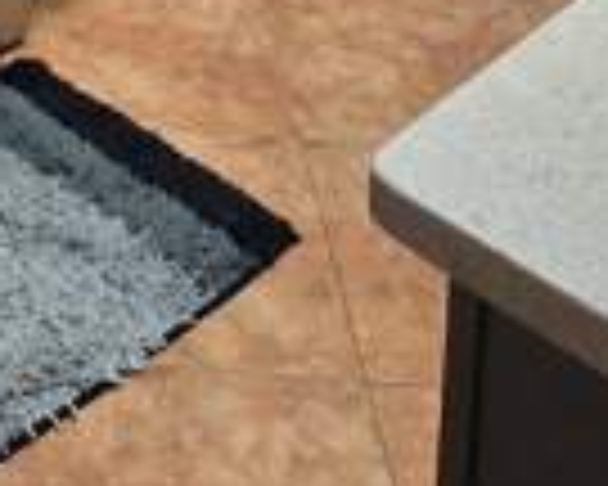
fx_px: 1350
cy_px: -729
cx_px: -86
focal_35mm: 75
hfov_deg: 23.6
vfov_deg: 13.6
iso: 250
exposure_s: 1/60
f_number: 2.2
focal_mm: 2.2
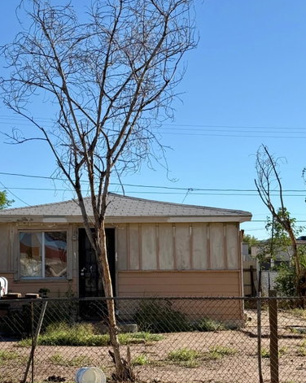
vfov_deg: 27.9
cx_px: 98
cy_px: 221
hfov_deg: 22.3
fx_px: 771
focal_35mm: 68
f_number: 1.78
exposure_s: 1/4329
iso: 64
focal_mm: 6.76
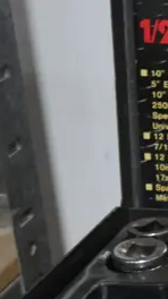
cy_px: 252
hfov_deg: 7.3
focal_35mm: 144
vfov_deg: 14.8
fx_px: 1143
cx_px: 539
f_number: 4
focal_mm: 17
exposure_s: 1/60
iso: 800
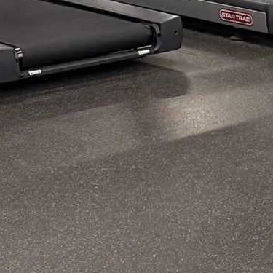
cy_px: -68
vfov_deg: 9.9
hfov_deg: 8.9
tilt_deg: -8.7
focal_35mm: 174
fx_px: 1553
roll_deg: -0.5
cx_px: 708
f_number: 1.78
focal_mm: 6.76
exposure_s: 1/120
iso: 320
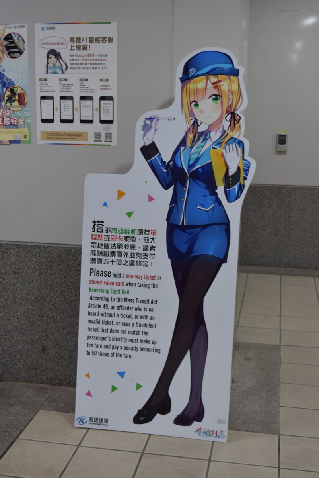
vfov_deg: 41.1
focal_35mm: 48
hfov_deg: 28.1
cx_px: 160
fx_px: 637
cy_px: 239
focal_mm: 32
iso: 400
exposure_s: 1/40
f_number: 5.6
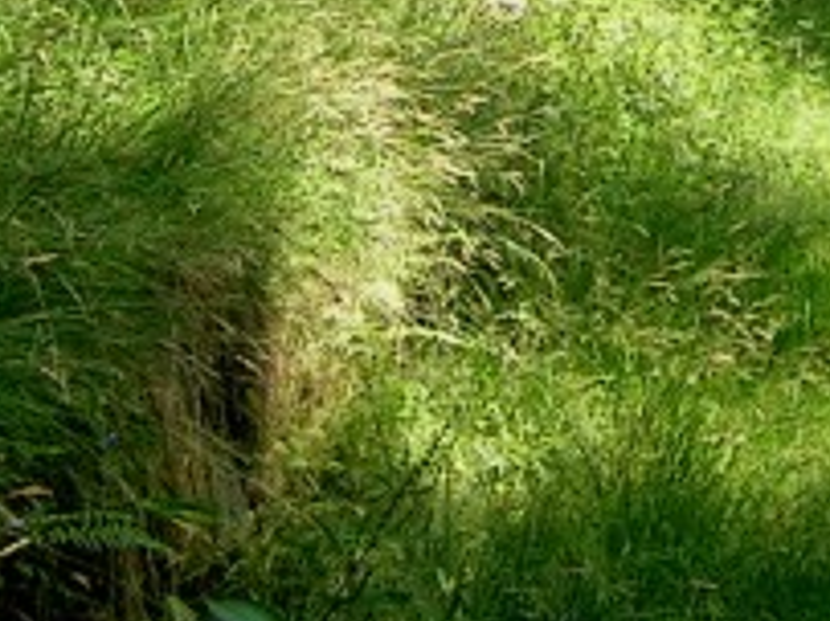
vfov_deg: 10.8
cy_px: -351
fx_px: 3139
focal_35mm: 131
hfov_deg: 15.1
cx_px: 495
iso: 50
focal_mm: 5.4
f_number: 2.8
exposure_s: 1/154
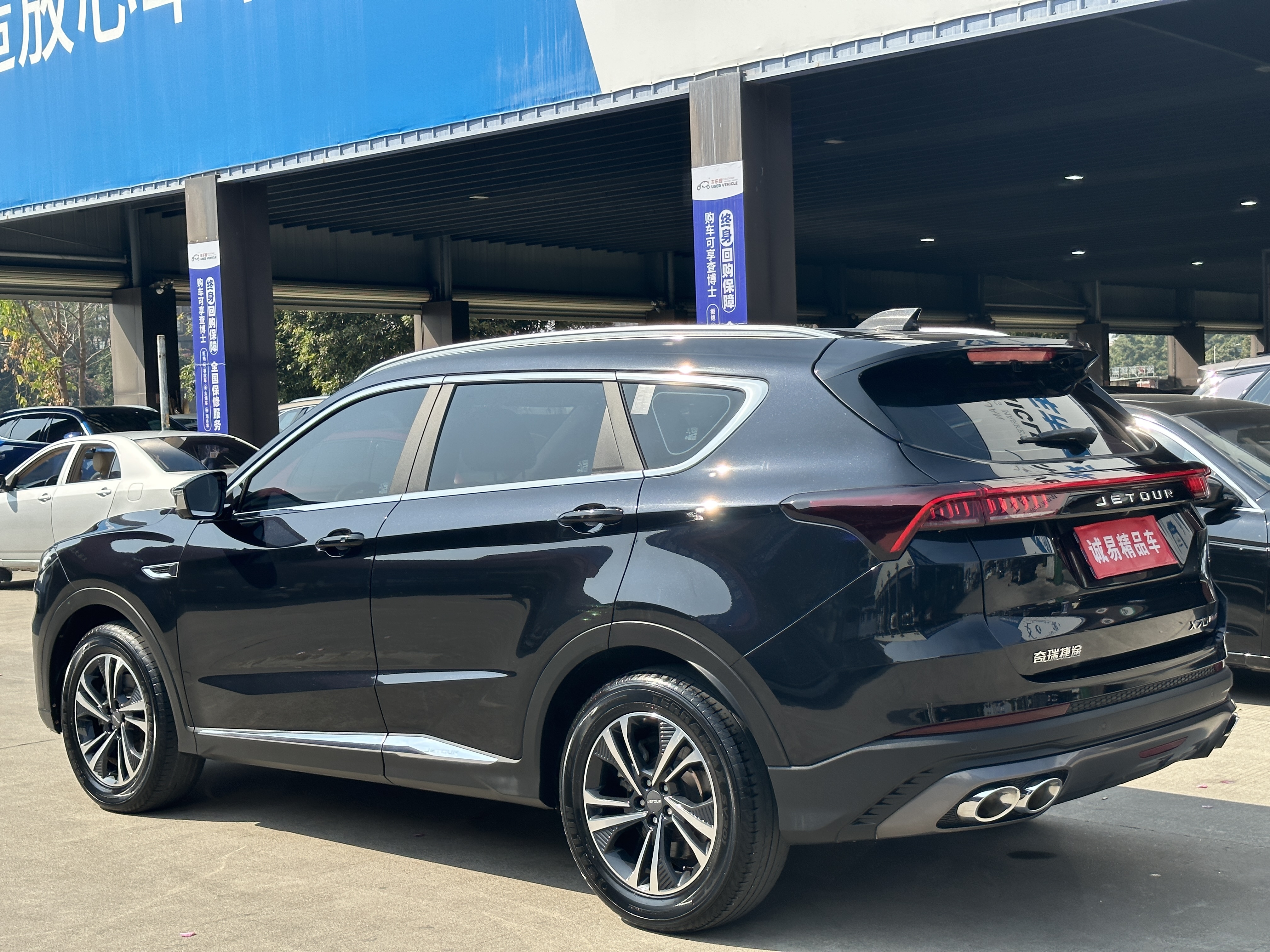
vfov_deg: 30.3
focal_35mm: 48
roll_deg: +2.1
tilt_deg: -3.0
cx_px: 635
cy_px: 476
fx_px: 1761
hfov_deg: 39.7
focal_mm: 6.86
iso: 64
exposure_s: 1/2890
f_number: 1.78
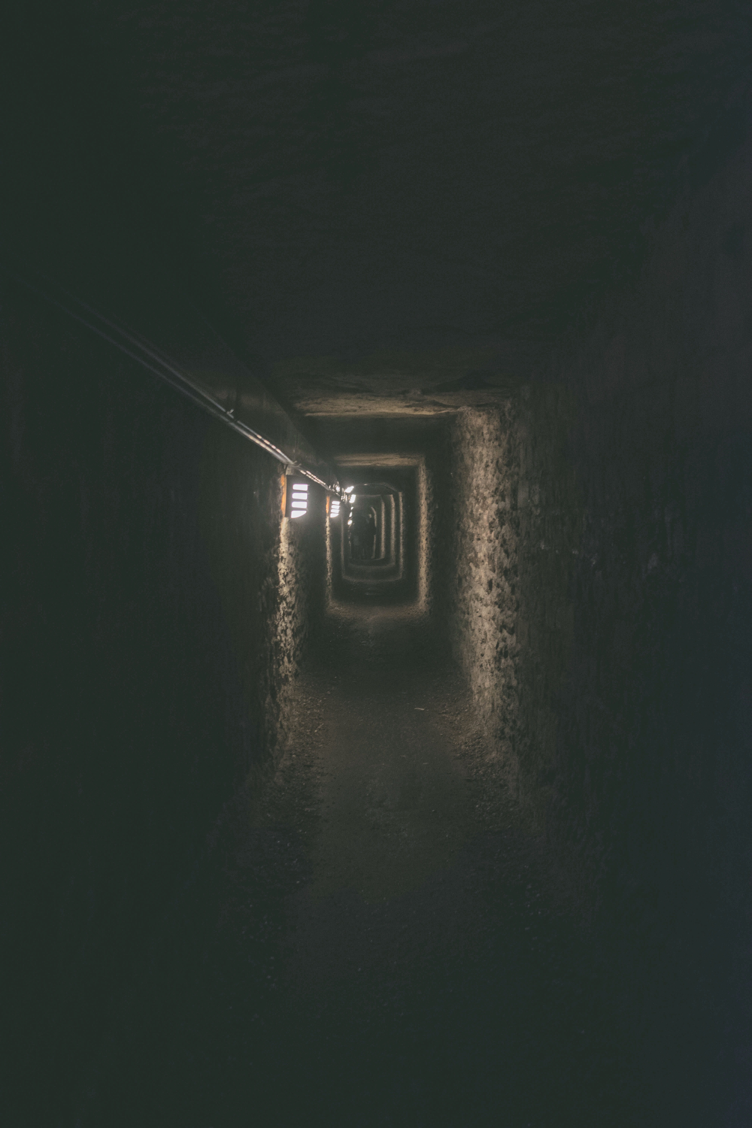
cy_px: 564
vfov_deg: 53.1
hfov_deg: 36.9
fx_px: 1128
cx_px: 376
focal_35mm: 36
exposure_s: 1/50
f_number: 2.8
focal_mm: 24
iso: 2500
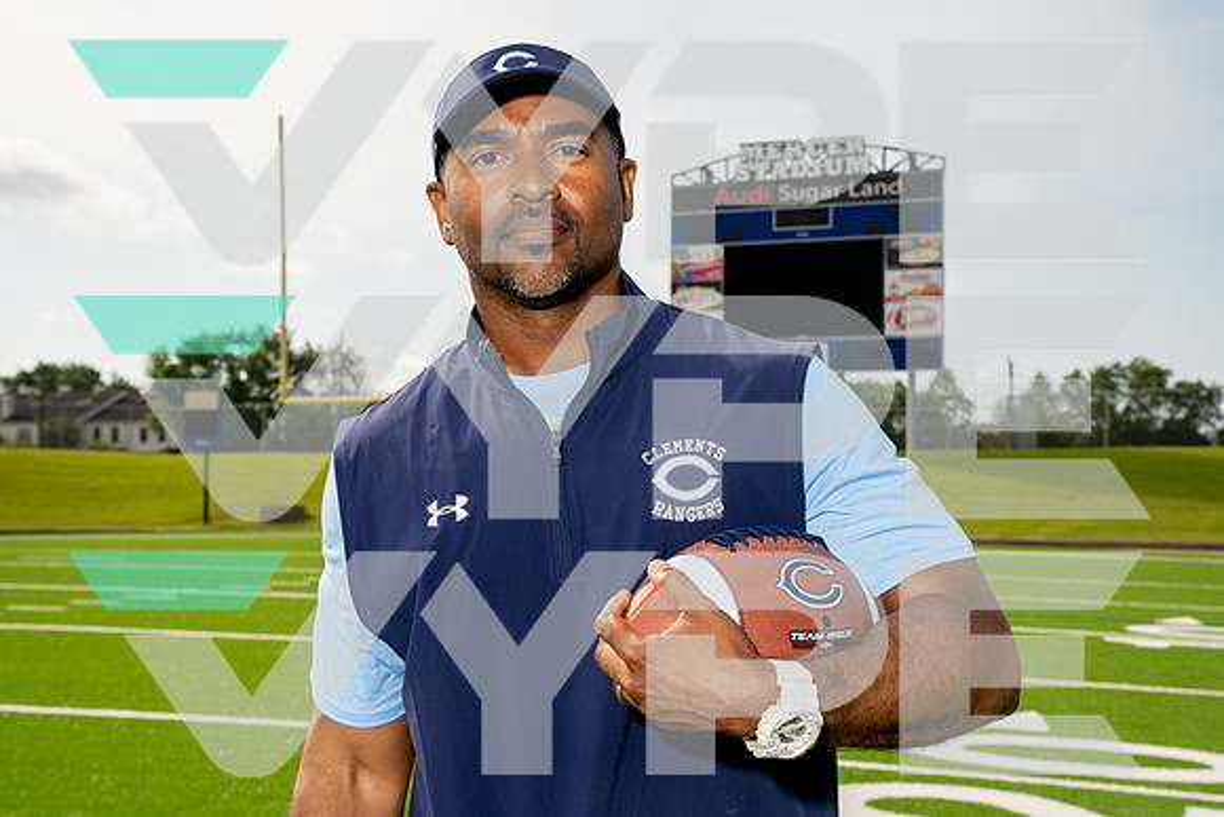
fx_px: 1972
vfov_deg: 23.4
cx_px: 612
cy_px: 408
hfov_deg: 34.5
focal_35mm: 58
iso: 100
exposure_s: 1/250
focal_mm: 58
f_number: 10
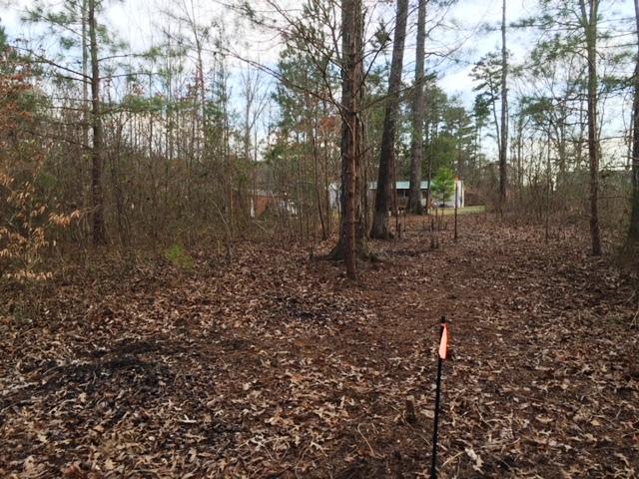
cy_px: 240
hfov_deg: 61.7
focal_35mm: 29
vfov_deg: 48.2
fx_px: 535
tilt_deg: -2.2
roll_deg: +0.8
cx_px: 320
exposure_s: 1/120
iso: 32
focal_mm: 4.15
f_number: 2.2
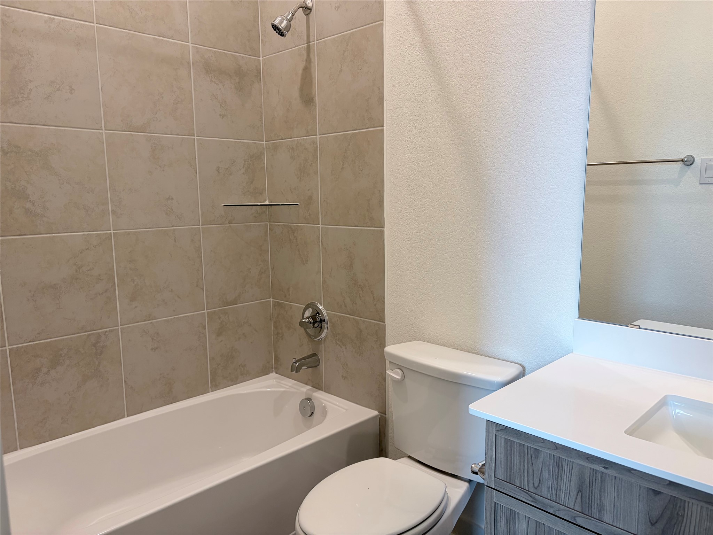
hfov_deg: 67.3
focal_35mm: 26
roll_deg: +1.4
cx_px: 356
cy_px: 268
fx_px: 536
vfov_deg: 53.1
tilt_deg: -6.8
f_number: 1.6
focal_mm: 5.96
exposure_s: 1/120
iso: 125
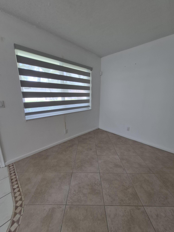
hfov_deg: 89.9
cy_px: 116
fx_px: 87
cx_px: 87
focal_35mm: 13
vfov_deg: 106.2
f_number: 2.2
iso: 64
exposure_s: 1/60
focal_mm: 1.74
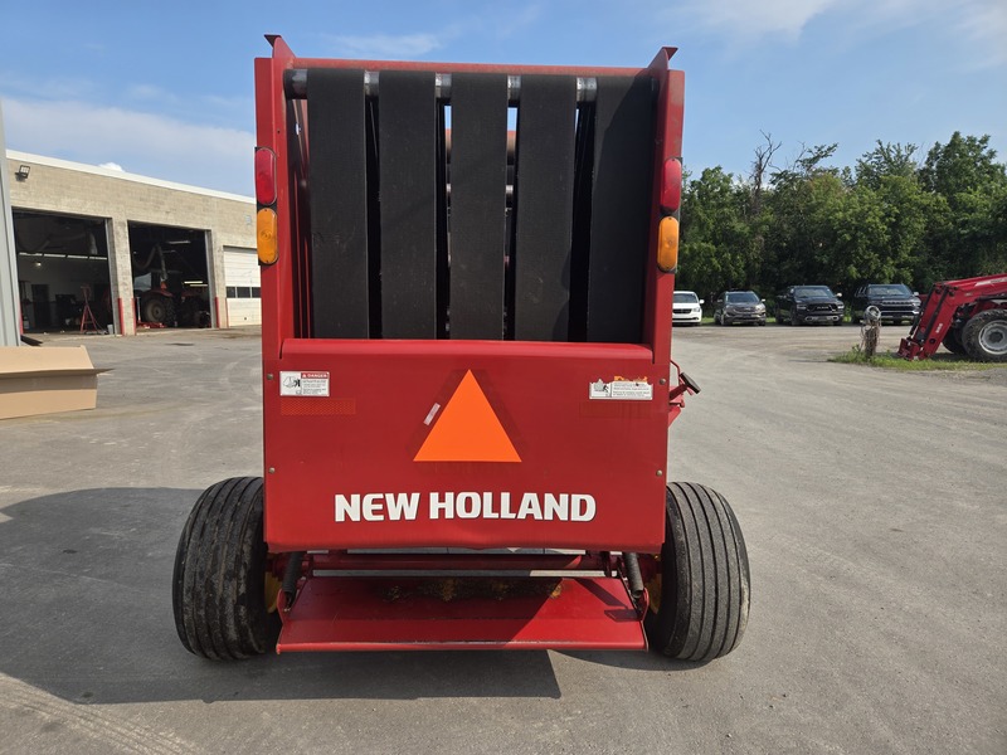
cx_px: 504
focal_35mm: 23
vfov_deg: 58.9
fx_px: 669
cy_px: 378
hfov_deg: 73.9
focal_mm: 5.4
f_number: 1.8
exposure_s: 1/1742
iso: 25
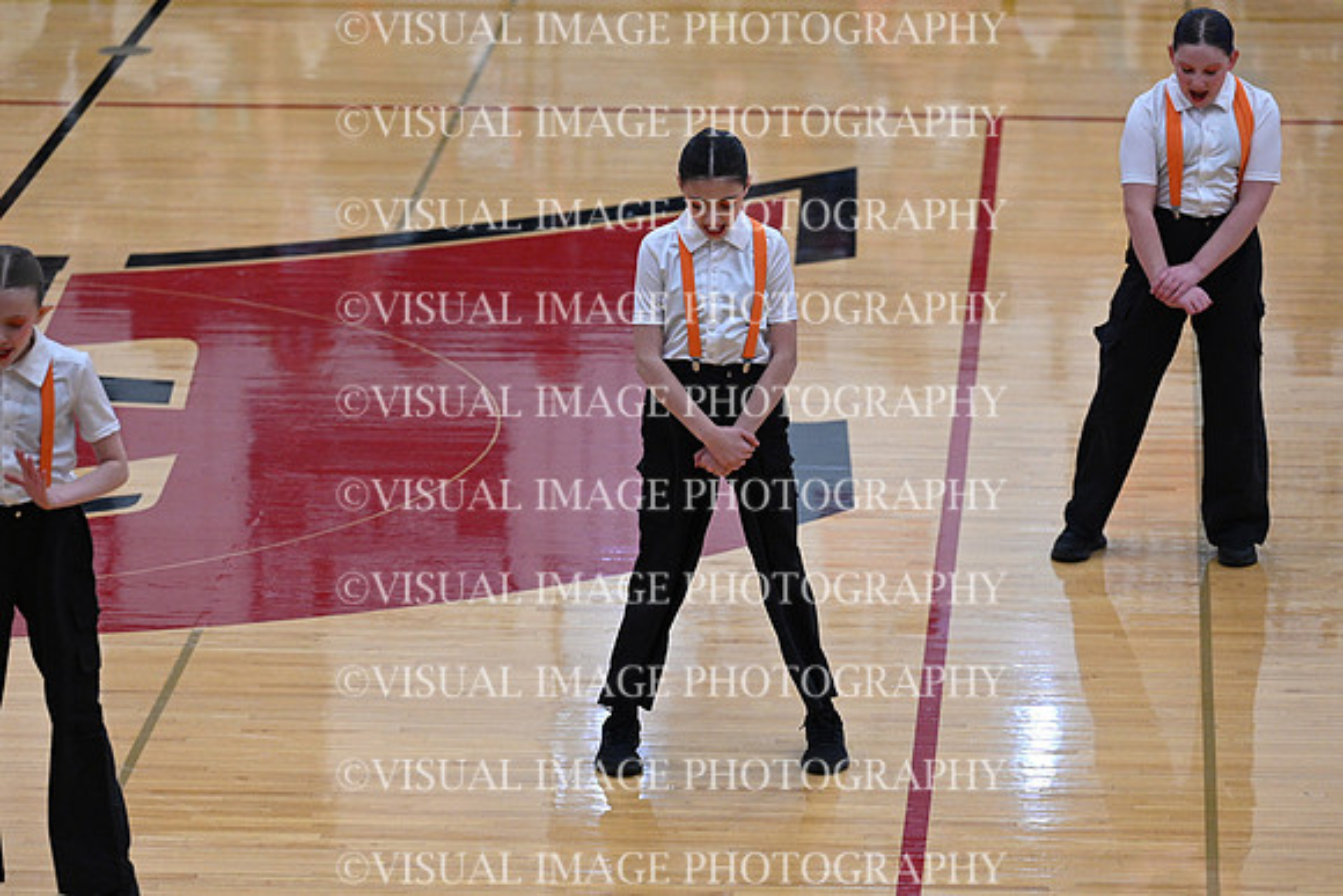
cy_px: 448
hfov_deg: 11.7
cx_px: 672
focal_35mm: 175
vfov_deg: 7.9
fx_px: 6530
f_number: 4
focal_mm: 175
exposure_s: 1/400
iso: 4000
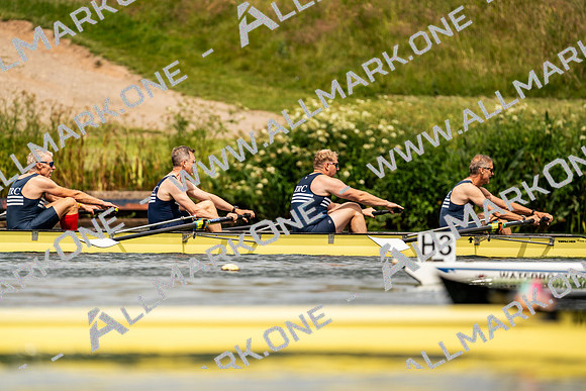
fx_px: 9768
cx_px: 293
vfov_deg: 2.3
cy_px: 196
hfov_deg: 3.4
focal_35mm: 600
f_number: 6.3
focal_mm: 600
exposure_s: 1/2000
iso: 200
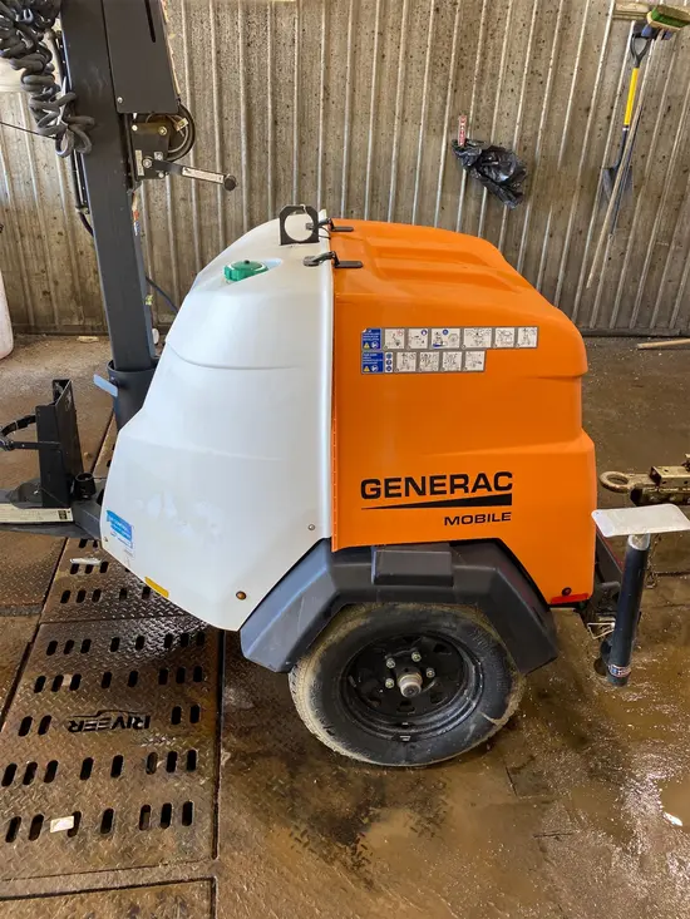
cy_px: 460
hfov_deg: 53.1
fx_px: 691
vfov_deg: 67.3
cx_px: 345
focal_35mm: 26
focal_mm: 4.25
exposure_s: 1/120
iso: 64
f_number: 1.8
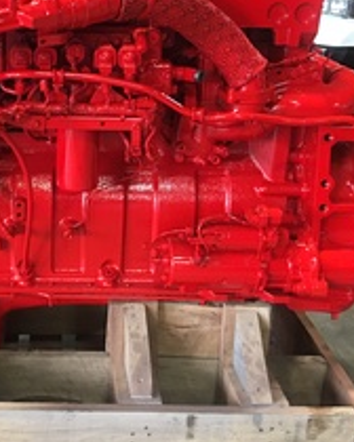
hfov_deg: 27.4
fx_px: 707
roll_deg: -0.3
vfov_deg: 34.6
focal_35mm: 54
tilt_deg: -16.9
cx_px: 61
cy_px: 166
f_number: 2.2
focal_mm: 4.15
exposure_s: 1/10
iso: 100
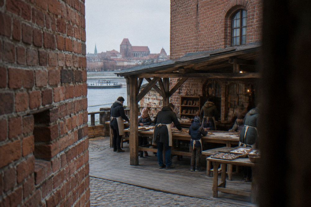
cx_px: 156
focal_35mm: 64
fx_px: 553
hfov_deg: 31.4
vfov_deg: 21.2
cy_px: 104
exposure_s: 1/400
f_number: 5.6
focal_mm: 64
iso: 400
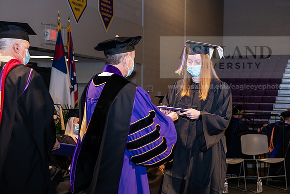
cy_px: 97
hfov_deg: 32.4
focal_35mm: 62
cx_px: 145
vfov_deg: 21.9
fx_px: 500
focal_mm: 62
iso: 1600
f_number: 6.3
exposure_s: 1/200
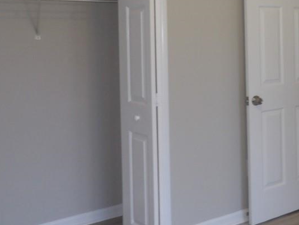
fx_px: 398
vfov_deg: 30.8
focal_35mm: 46
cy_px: 46
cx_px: 283
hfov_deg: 37.7
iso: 200
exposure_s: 1/33
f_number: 3.2
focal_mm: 4.3
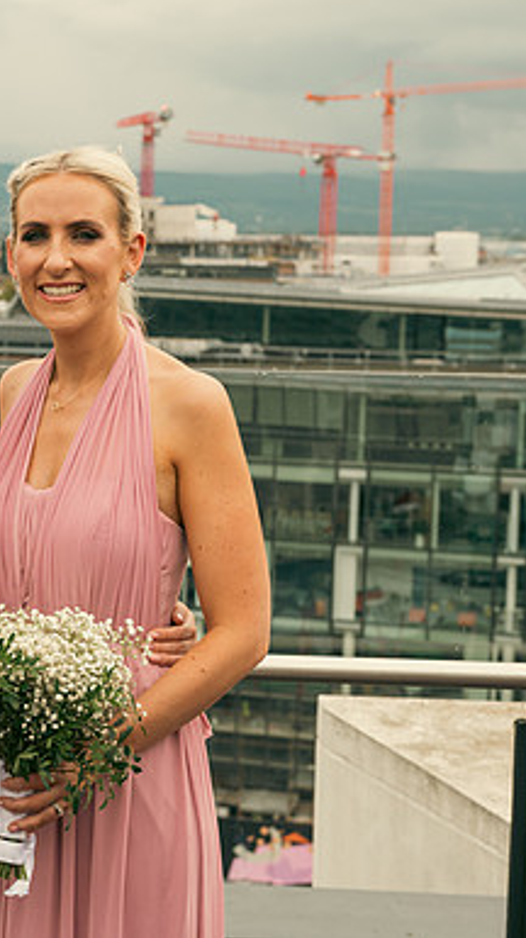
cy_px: 469
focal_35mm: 79
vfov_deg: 26.9
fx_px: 1963
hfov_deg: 14.9
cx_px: -54
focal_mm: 50
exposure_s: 1/250
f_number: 6.3
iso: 200
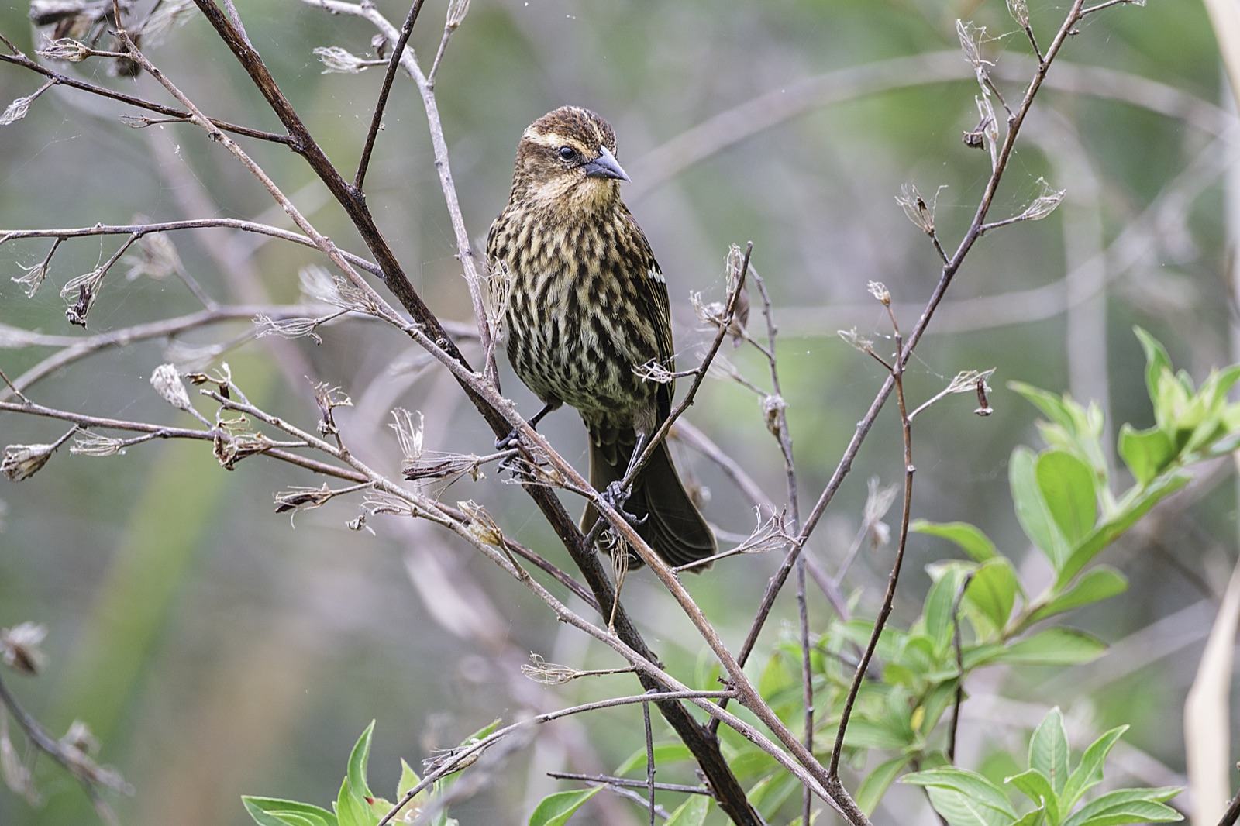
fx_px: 30992
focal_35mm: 900
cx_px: 620
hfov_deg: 2.3
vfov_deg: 1.5
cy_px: 413
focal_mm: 600
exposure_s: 1/100
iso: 800
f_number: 8
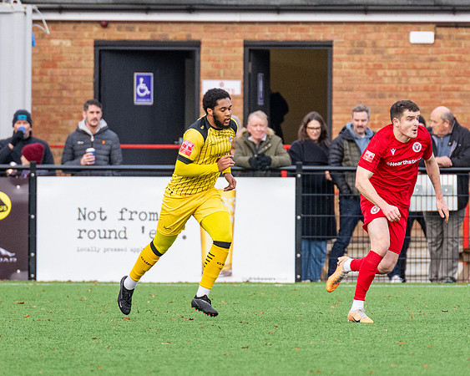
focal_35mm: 788
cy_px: 178
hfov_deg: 2.5
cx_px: 266
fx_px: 10964
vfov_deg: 2.0
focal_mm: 280
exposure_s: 1/1600
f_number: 4
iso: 800
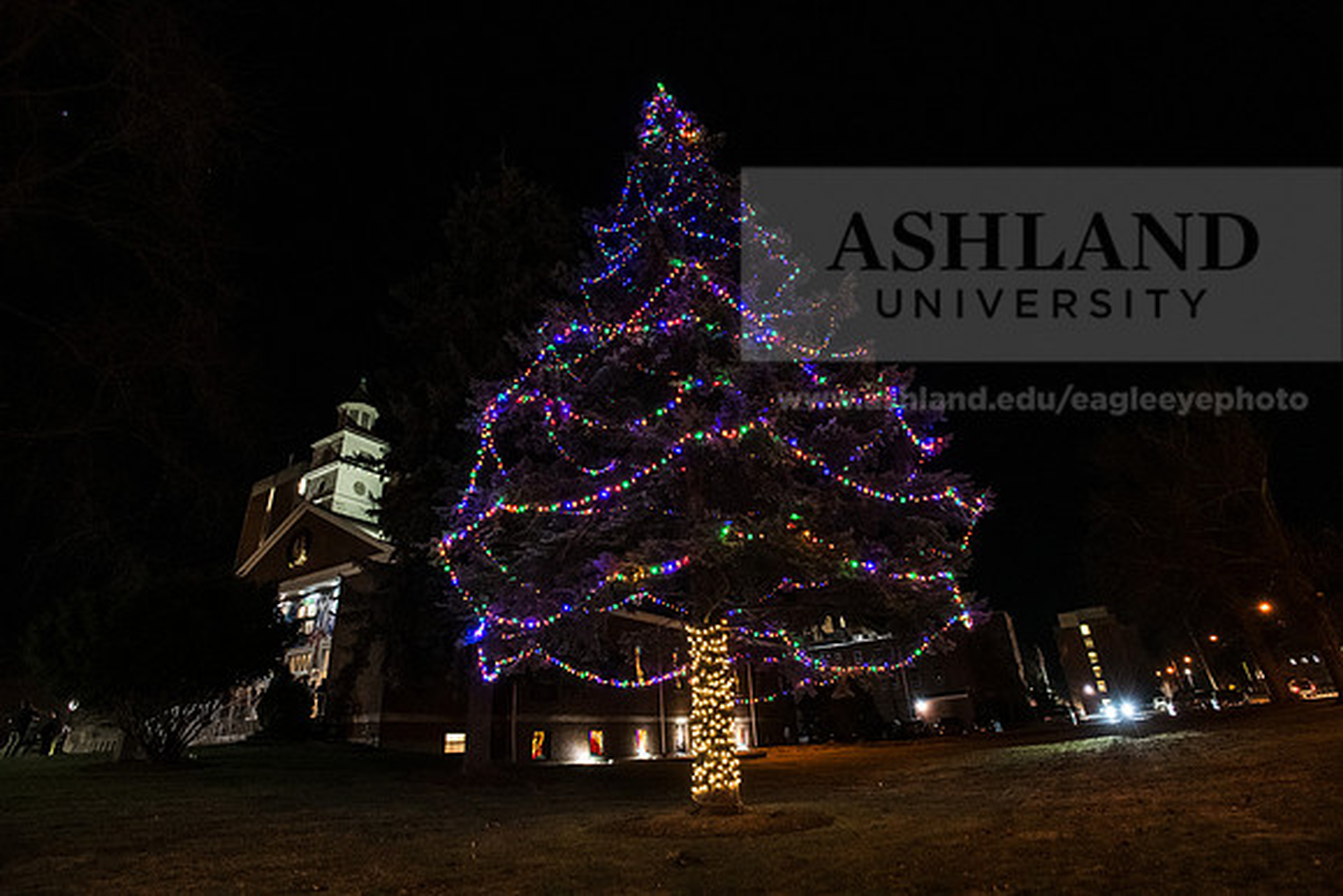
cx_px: 672
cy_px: 448
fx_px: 634
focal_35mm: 17
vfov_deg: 70.5
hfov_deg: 93.3
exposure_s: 1/20
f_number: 5.6
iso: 6400
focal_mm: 17
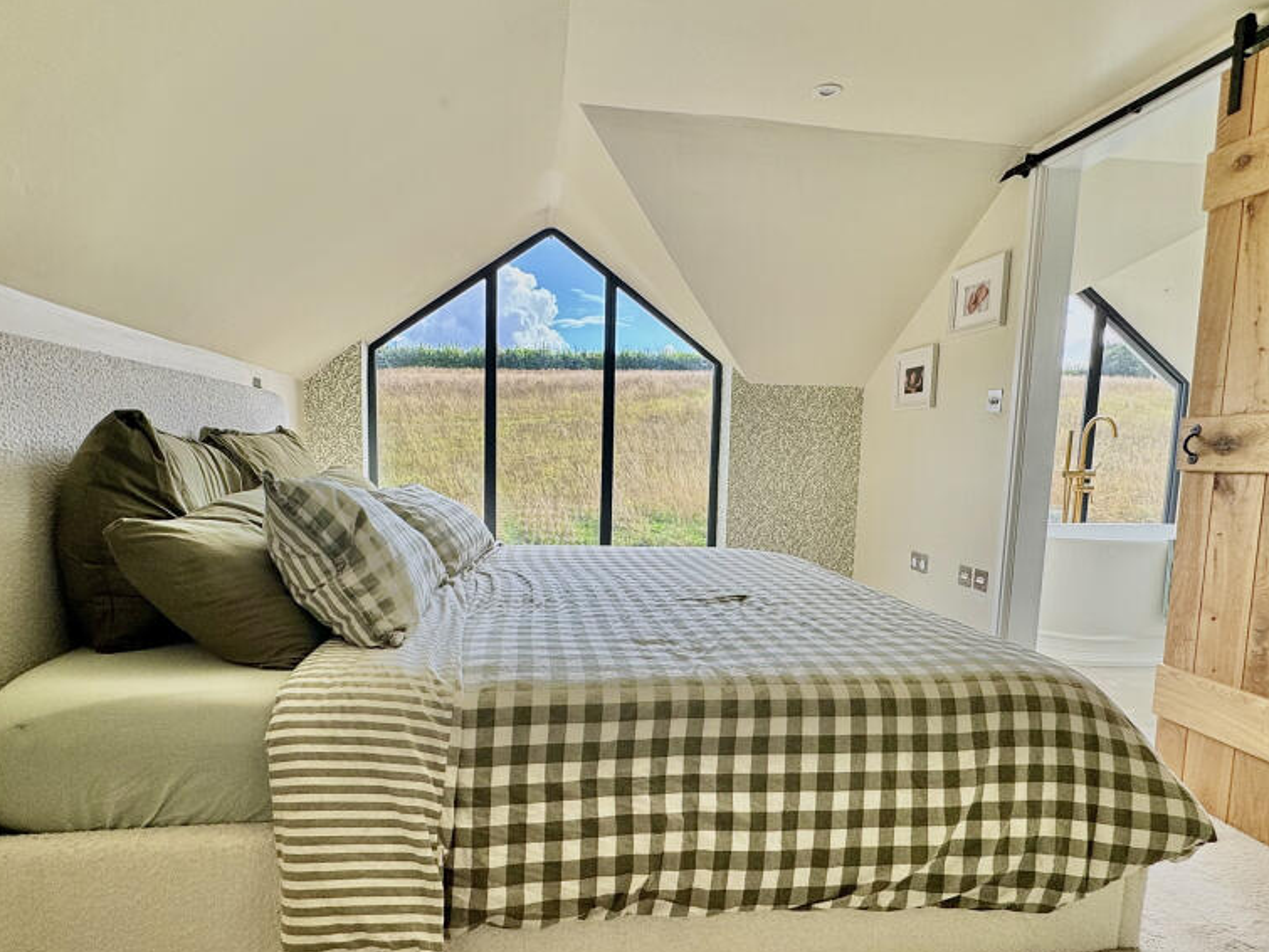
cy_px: 545
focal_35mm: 19
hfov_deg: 84.7
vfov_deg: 68.3
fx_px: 696
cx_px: 625
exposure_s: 1/224
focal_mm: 2.22
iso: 40
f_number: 2.2
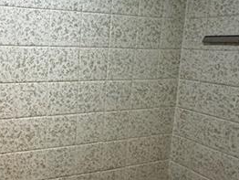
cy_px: 93
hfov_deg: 42.7
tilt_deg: -10.4
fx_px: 283
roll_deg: -0.8
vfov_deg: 35.2
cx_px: 34
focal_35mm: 41
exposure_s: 1/60
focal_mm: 2.22
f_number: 2.2
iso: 800
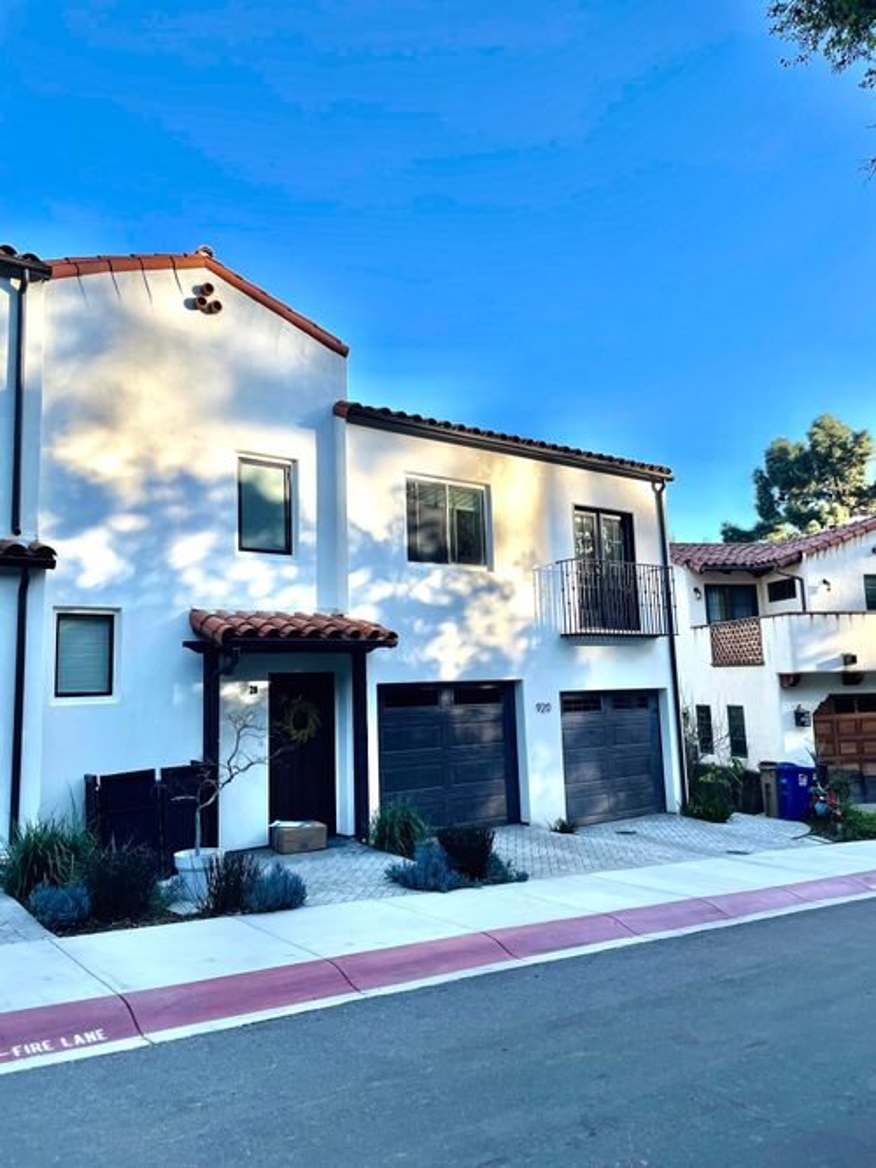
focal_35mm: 26
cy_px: 584
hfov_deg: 53.0
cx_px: 438
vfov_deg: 67.3
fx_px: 878
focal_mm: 4.2
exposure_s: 1/1159
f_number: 1.6
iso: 32
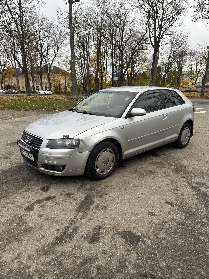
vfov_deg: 71.6
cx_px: 104
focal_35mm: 24
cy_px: 140
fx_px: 193
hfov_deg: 56.8
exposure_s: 1/143
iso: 64
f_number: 1.78
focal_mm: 6.86
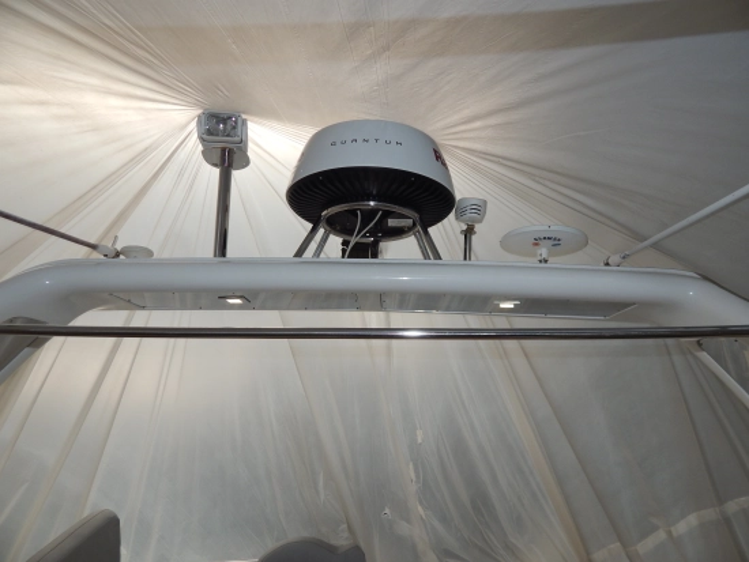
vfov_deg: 58.9
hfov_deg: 73.9
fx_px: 498
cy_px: 281
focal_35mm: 23
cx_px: 374
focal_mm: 4
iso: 125
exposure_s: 1/125
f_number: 3
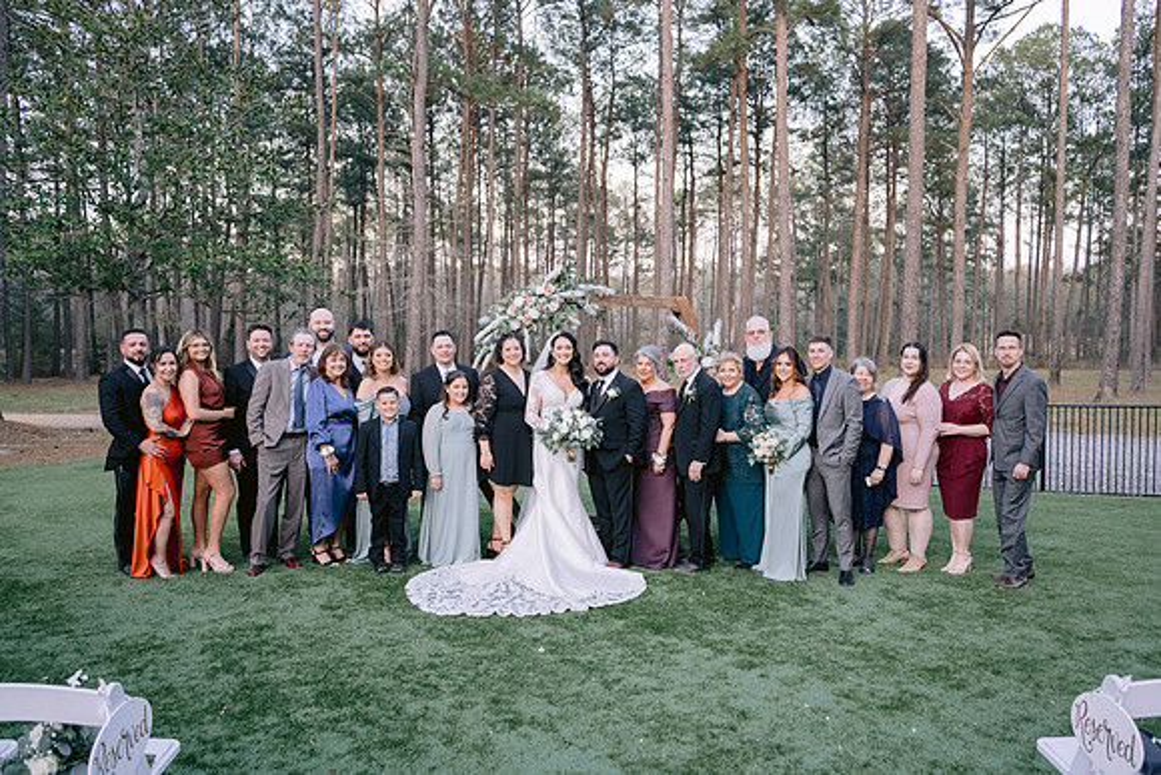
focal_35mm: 29
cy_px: 378
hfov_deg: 63.7
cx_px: 586
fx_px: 934
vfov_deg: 45.0
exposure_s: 1/100
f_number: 4
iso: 800
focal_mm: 28
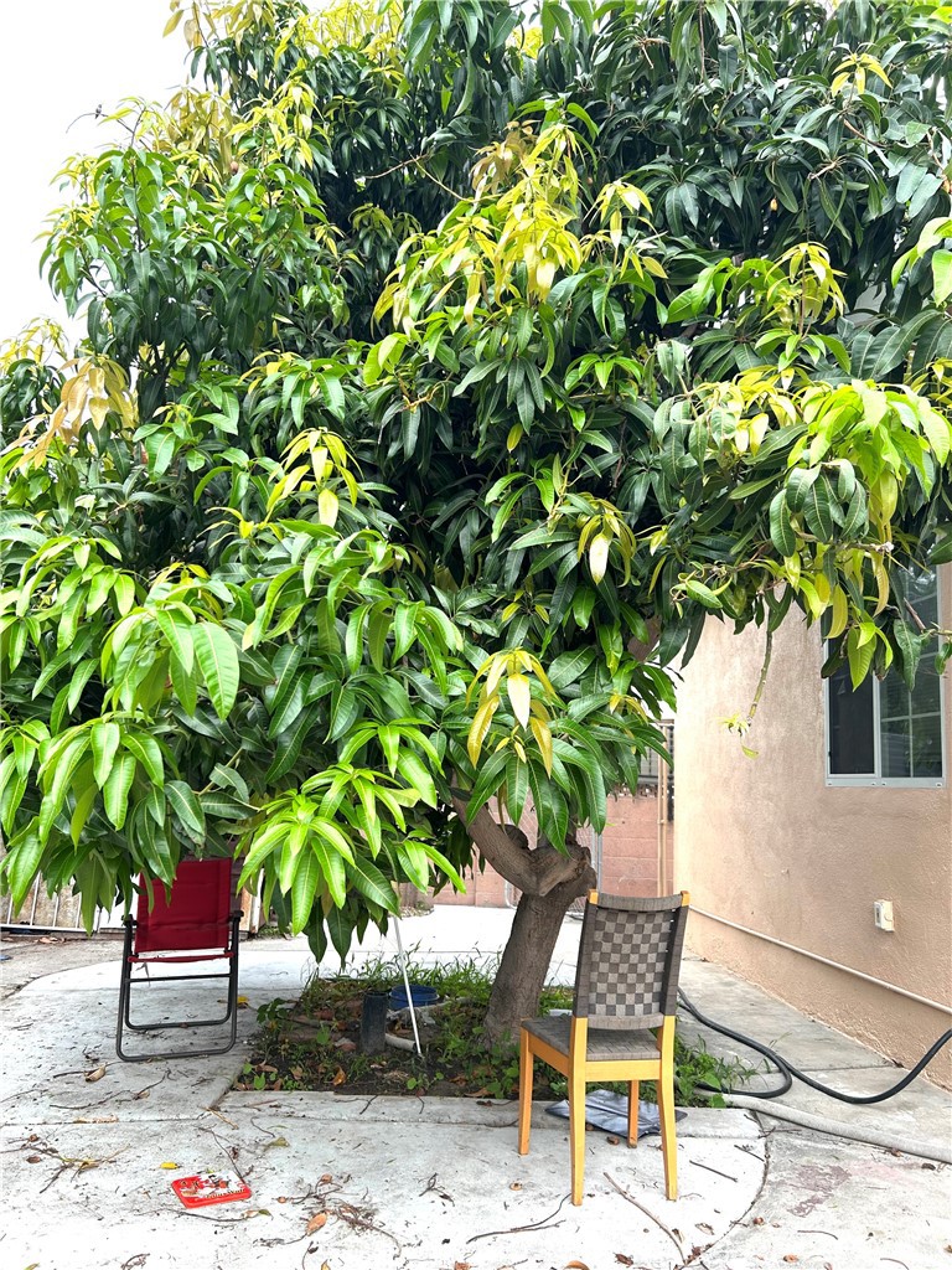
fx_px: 953
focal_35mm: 26
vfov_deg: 67.3
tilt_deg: +9.7
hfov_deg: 53.1
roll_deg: -2.8
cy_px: 635
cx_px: 476
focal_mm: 5.7
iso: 50
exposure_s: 1/397
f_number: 1.5
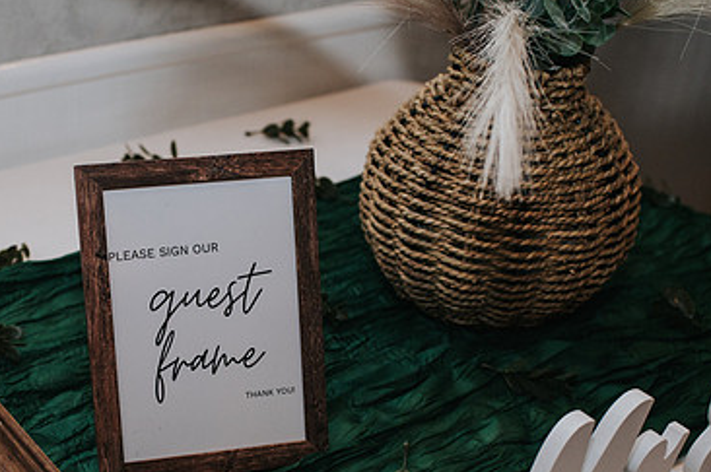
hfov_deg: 31.4
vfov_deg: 21.2
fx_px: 1243
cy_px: 382
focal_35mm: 63
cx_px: 180
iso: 800
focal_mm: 35
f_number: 3.2
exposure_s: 1/200
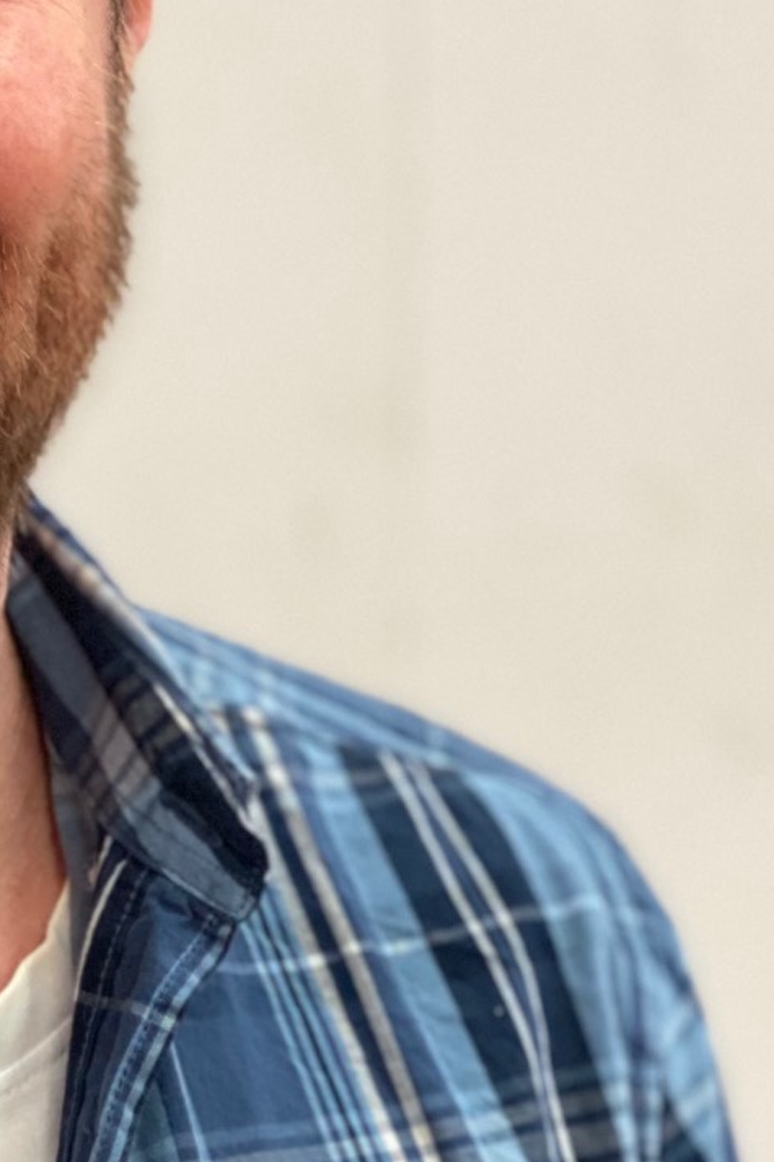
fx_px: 4936
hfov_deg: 8.9
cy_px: 624
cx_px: -77
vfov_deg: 13.4
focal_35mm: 153
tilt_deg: -9.7
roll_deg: +0.5
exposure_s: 1/33
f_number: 2
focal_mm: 6
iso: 200
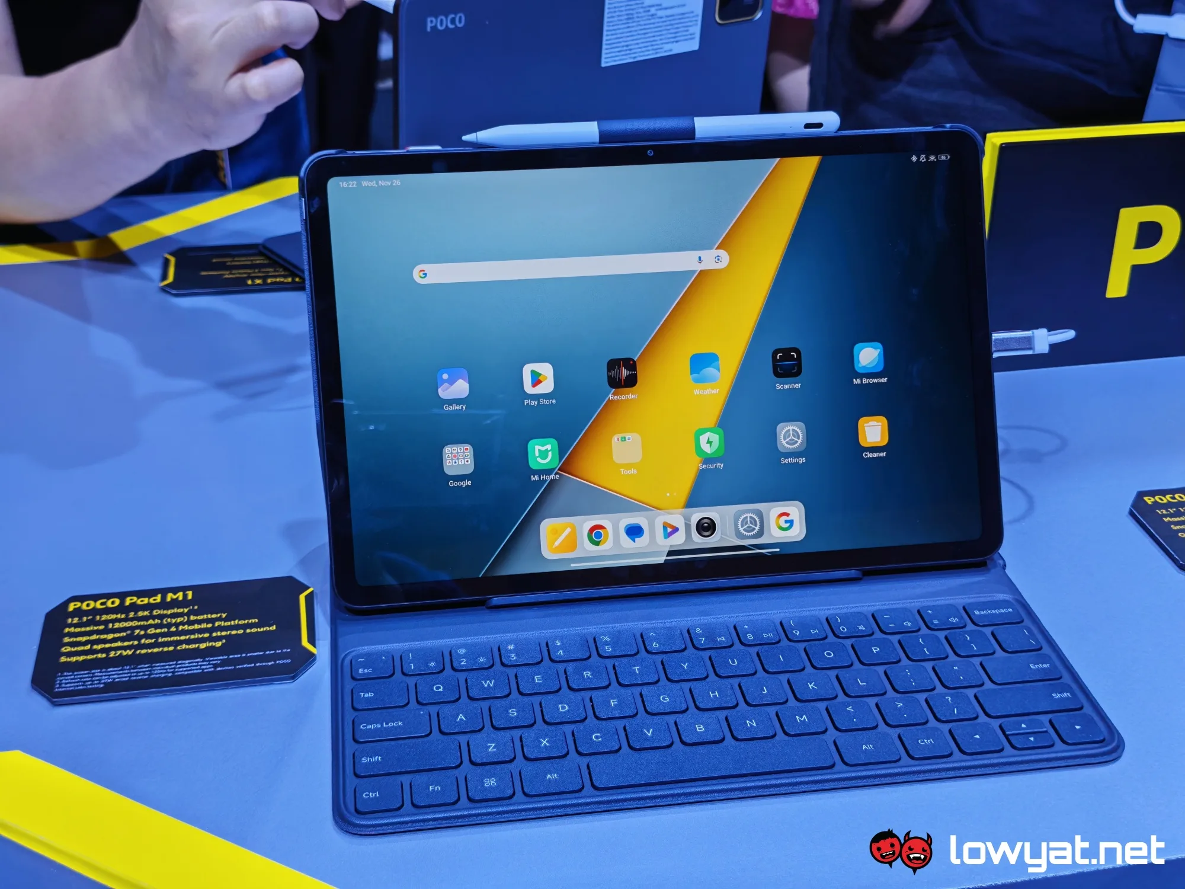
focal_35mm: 46
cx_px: 592
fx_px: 1575
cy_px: 444
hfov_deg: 41.2
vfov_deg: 31.5
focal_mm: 5.4
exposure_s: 1/140
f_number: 1.6
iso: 50
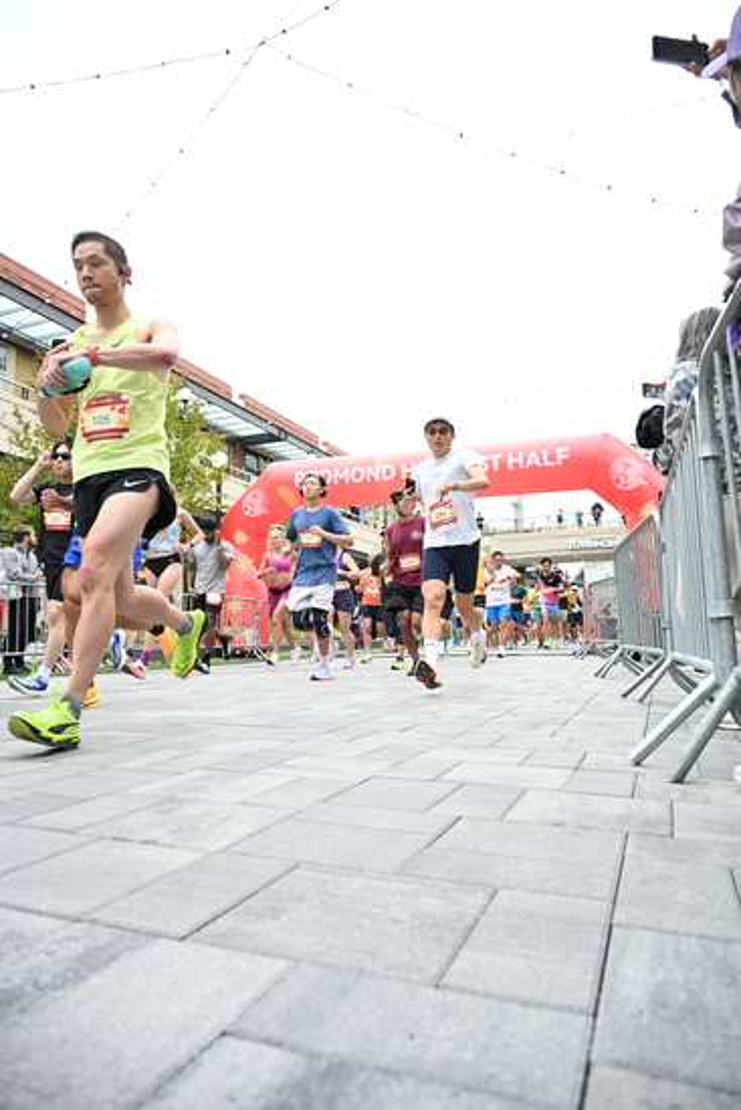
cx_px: 370
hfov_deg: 53.2
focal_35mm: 24
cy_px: 555
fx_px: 740
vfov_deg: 73.7
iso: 2000
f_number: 4
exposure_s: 1/640
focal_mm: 24
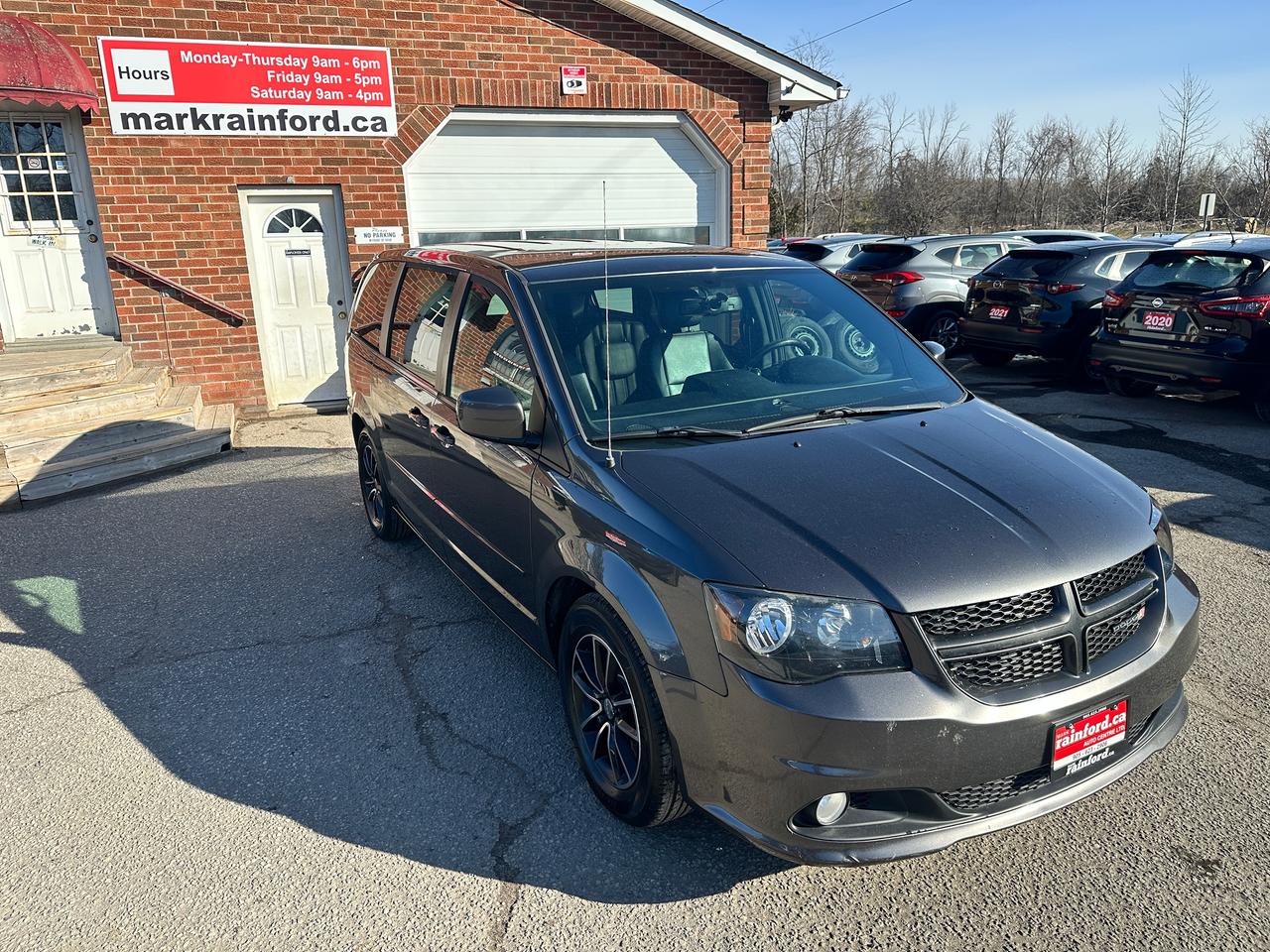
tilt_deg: -13.5
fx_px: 881
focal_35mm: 24
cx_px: 635
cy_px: 476
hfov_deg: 71.6
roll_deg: +1.9
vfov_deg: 56.8
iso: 80
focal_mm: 6.86
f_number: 1.78
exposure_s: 1/2203
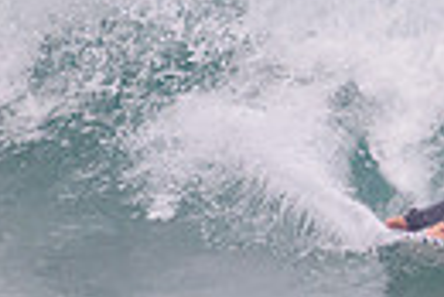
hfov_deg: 0.8
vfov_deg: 0.5
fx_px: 33757
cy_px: 102
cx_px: 680
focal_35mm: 2734
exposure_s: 1/2000
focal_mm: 500
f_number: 5.6
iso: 640
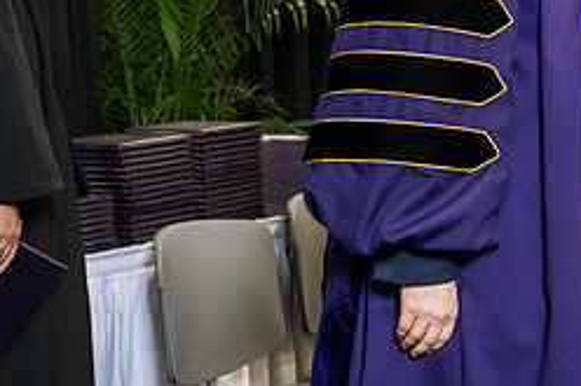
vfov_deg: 8.3
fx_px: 2645
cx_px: 616
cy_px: -1
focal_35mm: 164
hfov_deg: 12.4
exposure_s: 1/200
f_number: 5
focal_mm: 70
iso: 2500
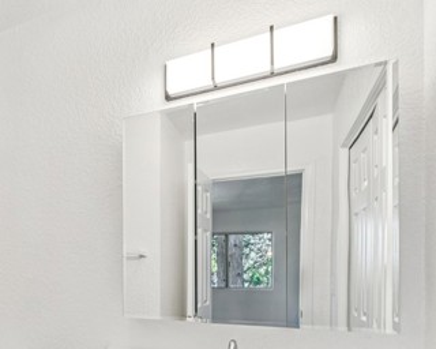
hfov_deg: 49.8
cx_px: 22
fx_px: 392
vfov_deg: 45.5
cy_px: 279
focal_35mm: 30
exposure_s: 1/3.33
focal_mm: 16.2
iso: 100
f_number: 13
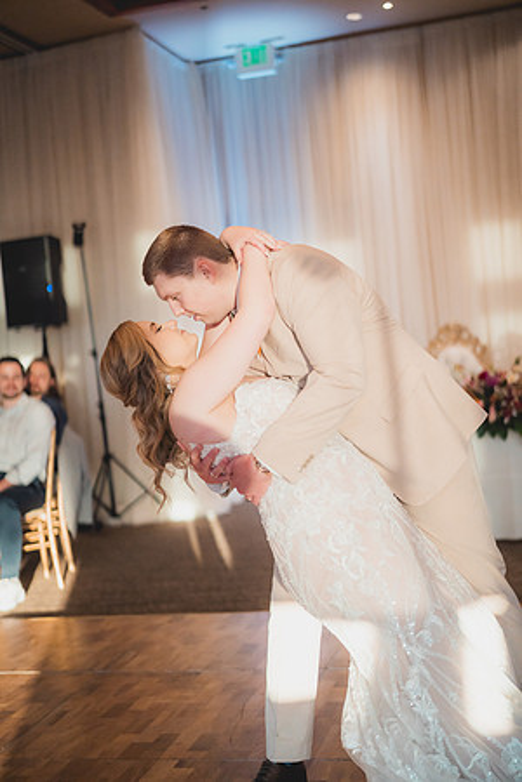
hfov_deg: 27.0
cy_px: 391
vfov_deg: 39.6
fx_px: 1087
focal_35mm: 50
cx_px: 261
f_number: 1.4
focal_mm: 50
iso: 1250
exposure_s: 1/3200
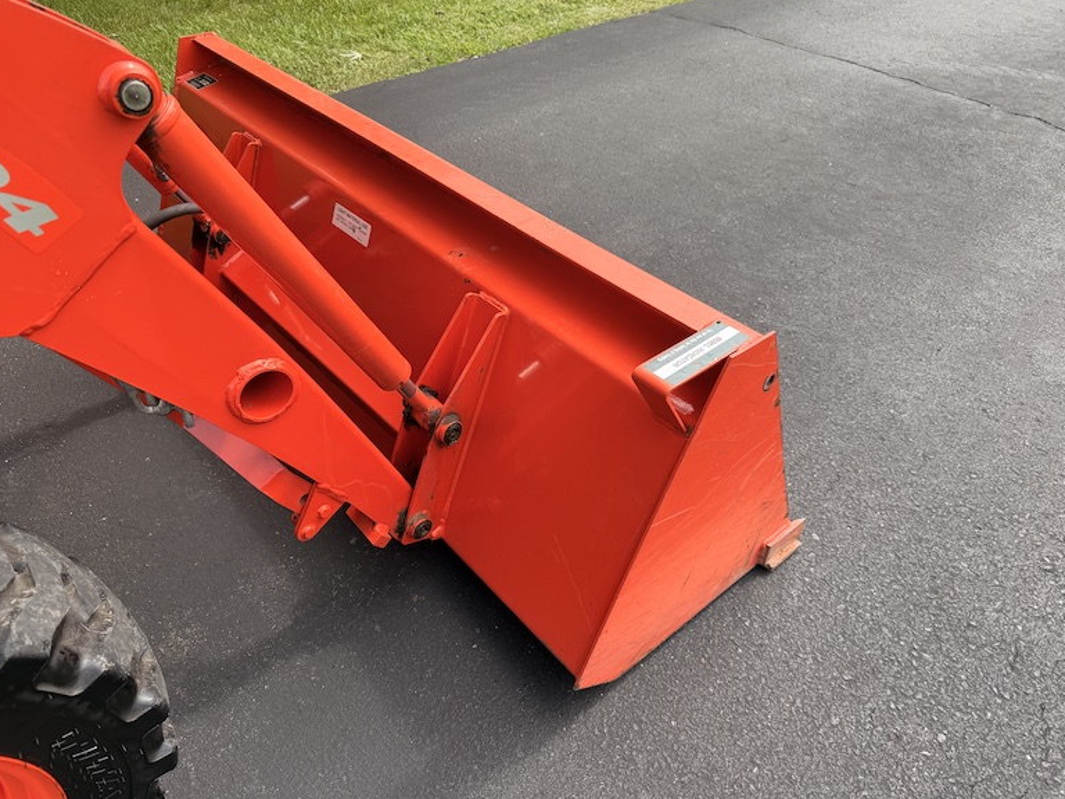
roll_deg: -2.0
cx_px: 519
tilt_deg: -41.0
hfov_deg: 69.4
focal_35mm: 25
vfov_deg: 54.9
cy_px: 401
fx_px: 769
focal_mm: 6.76
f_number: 1.78
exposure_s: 1/1727
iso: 100
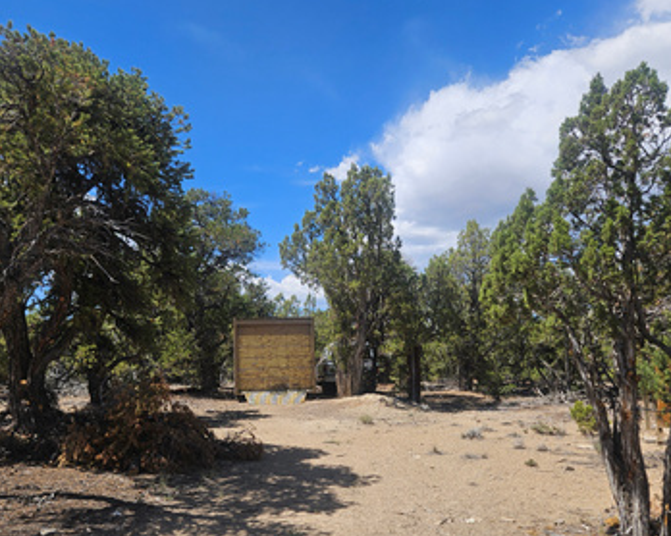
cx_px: 343
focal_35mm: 31
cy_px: 347
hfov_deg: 57.2
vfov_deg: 46.5
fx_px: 615
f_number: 1.8
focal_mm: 5.4
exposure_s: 1/2517
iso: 25
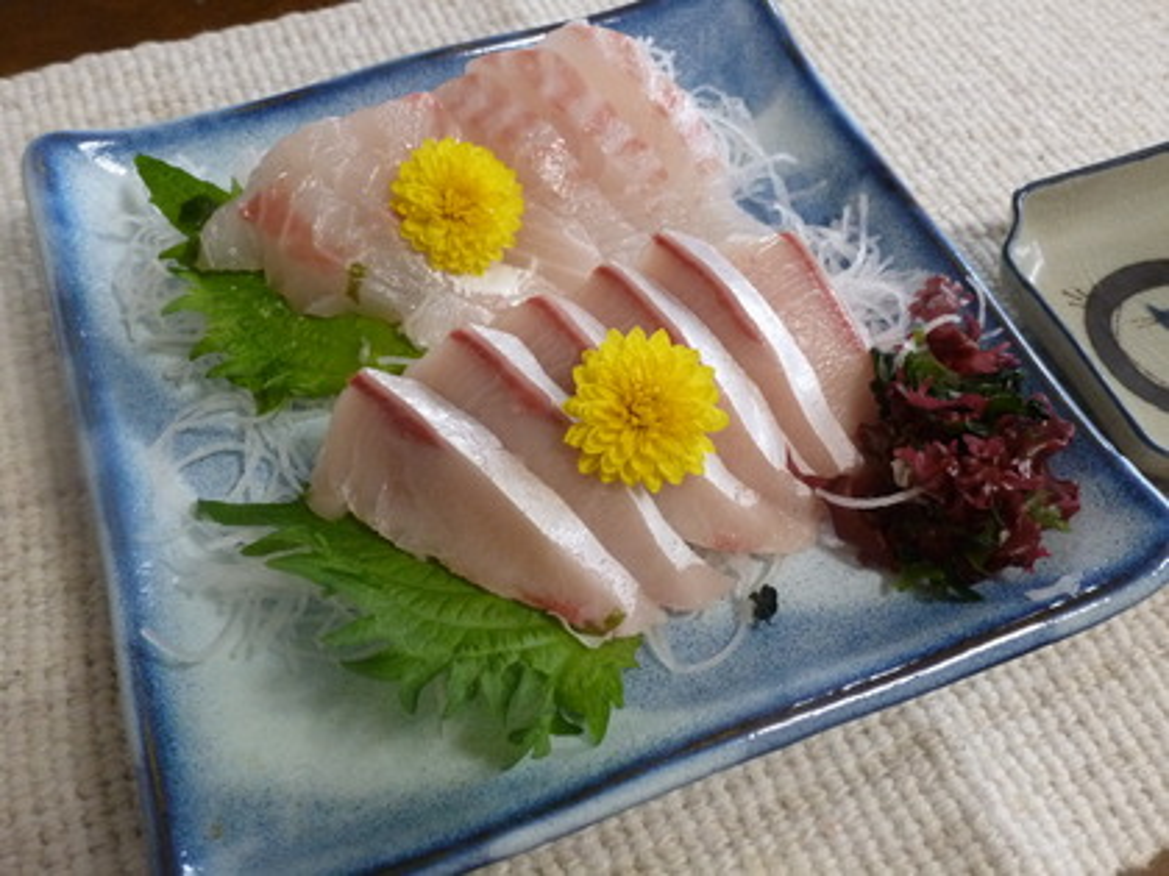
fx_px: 1013
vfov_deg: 46.8
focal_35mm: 30
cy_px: 438
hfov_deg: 60.0
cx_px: 584
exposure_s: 1/50
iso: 400
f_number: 3.5
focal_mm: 5.4
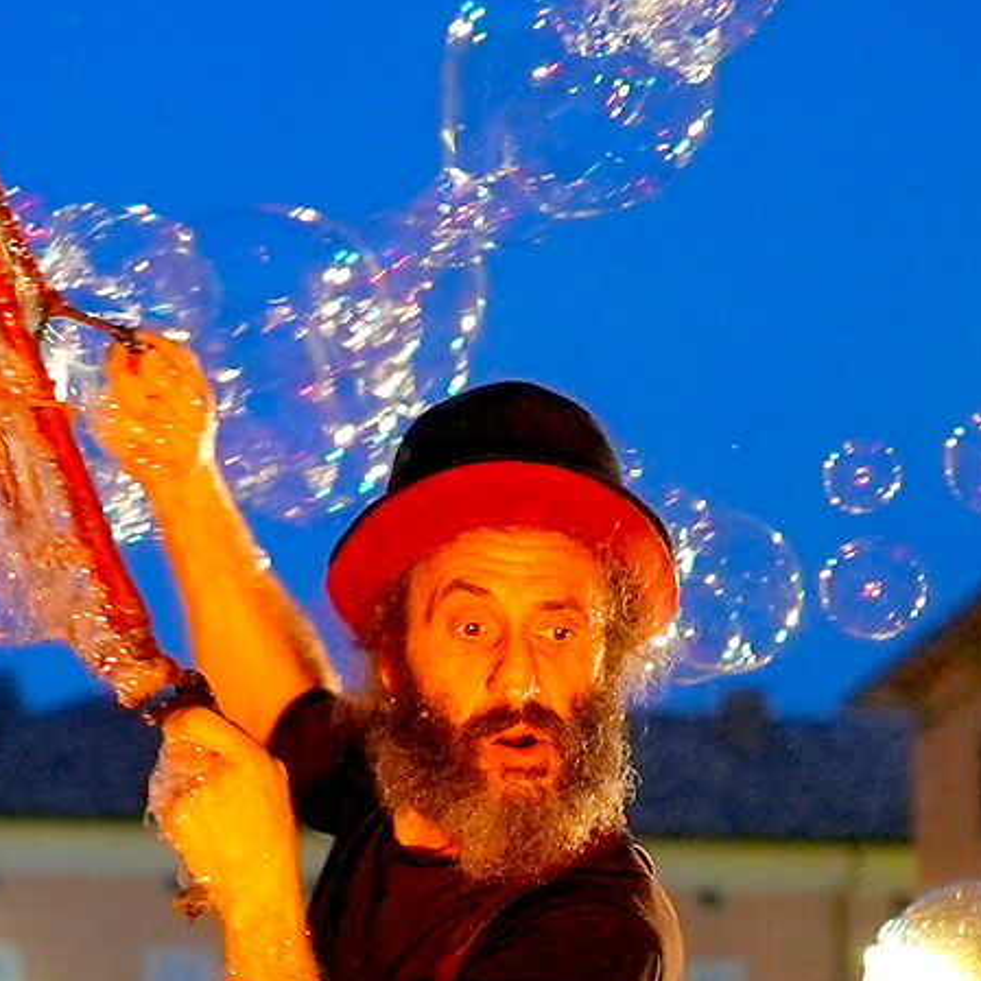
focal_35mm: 159
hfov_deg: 10.8
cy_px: 1080
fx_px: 5098
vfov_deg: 10.8
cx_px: -194
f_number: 2
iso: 3200
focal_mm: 35
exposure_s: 1/125
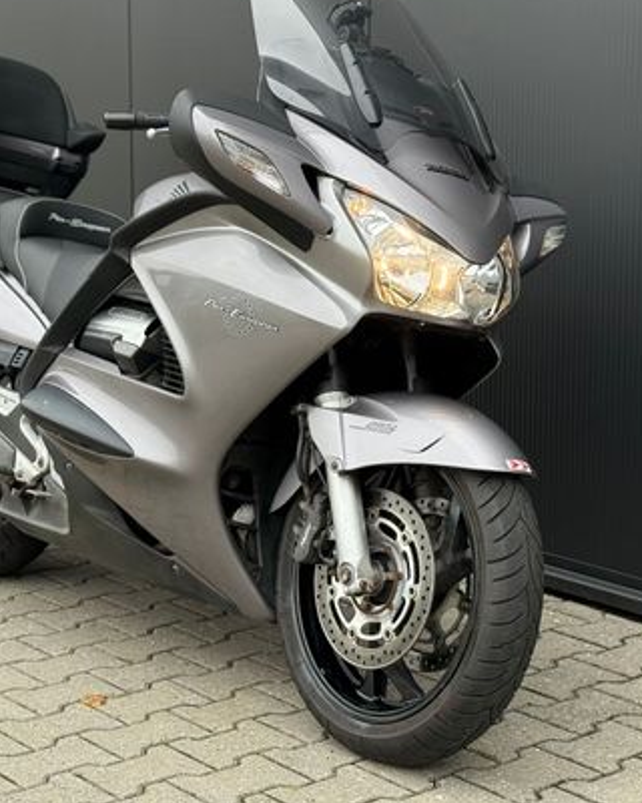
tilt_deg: -6.8
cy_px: 323
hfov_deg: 20.4
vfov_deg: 25.3
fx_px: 1781
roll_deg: +0.6
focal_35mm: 75
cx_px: 221
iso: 64
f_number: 1.78
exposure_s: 1/265
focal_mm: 6.76
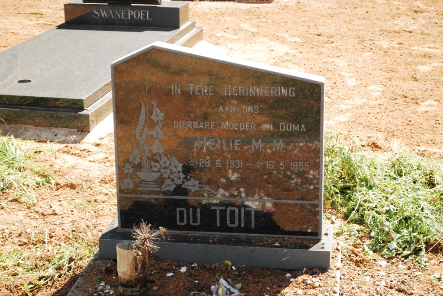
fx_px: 924
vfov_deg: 18.2
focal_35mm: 75
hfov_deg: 27.0
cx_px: 222
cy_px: 148
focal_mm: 50
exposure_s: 1/2000
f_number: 5.6
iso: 1600
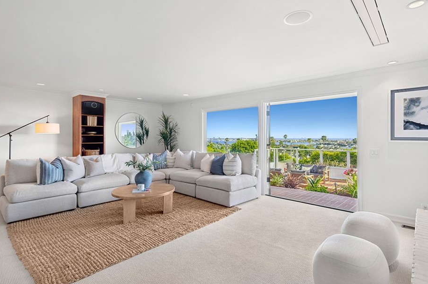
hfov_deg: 90.1
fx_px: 214
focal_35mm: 18
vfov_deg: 67.3
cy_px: 136
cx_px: 212
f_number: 9
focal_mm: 16
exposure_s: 1/40
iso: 160
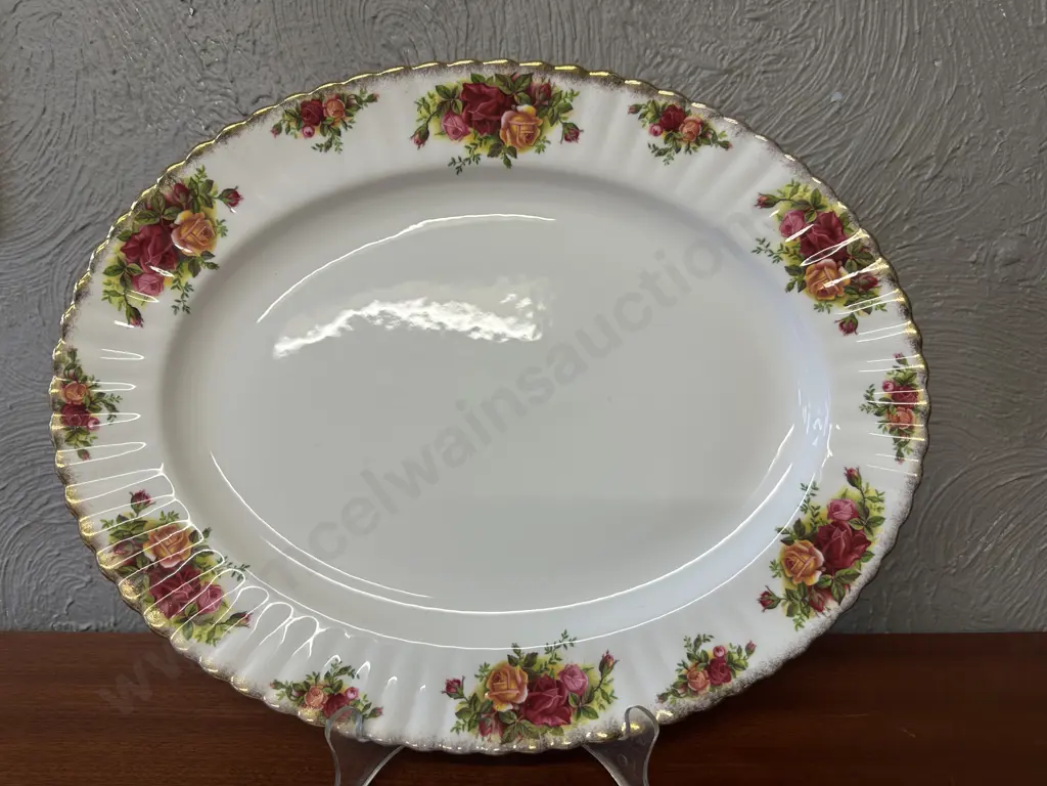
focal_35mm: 24
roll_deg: -0.4
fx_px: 726
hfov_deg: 71.6
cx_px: 524
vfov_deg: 56.8
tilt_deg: -9.6
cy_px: 393
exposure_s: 1/125
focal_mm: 6.86
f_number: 1.78
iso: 50
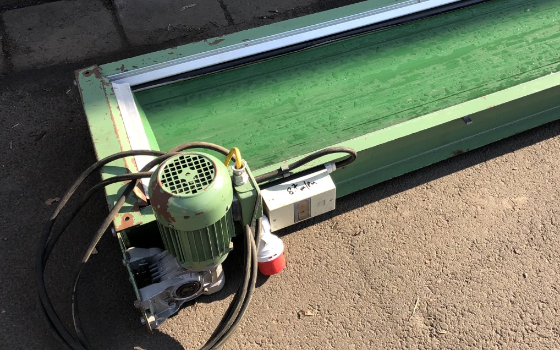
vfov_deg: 30.5
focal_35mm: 42
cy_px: 140
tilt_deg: -47.9
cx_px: 376
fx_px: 641
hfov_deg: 46.4
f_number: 1.8
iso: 20
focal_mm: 4
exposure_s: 1/448
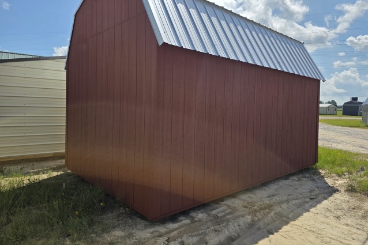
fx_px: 245
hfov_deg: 73.8
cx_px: 184
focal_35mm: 24
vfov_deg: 53.0
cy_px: 107
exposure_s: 1/7944
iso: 64
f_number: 1.7
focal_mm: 6.3
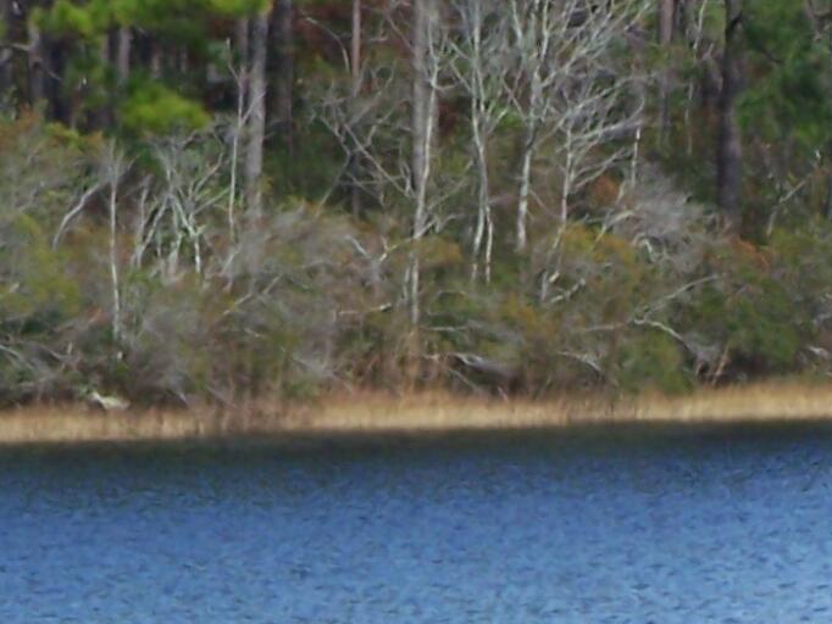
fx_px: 14691
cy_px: 1274
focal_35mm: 611
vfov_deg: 2.4
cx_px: 1049
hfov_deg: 3.2
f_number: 3.3
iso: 64
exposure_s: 1/400
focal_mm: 23.1
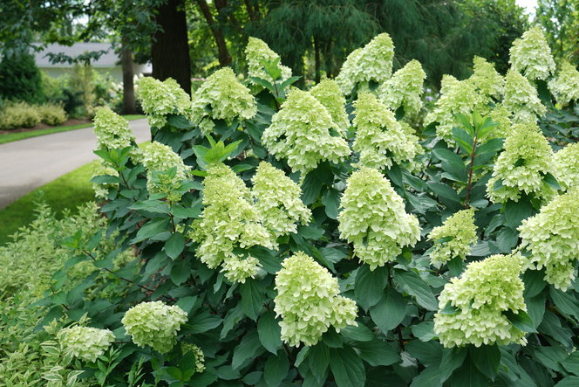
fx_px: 595
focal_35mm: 37
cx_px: 398
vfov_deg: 35.8
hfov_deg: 50.7
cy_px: 155
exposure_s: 1/80
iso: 50
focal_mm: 24
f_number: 4.5
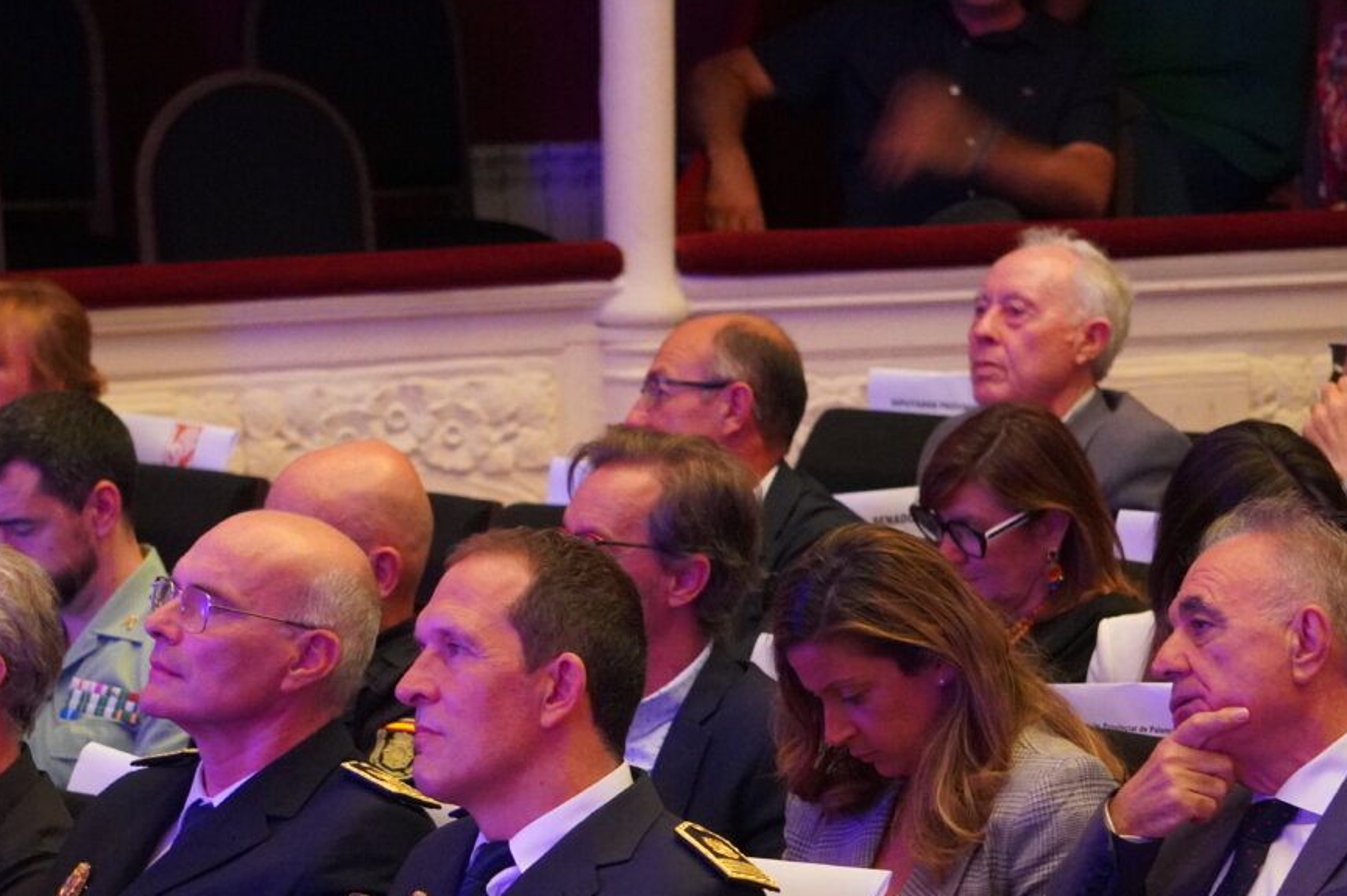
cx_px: 514
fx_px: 7815
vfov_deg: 6.6
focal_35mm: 209
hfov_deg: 9.8
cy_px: 549
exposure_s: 1/10
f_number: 5.6
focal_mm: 94
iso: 6400
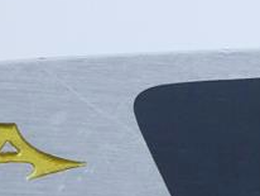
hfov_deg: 6.3
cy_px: 143
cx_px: 460
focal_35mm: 310
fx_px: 2331
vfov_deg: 4.8
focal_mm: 25
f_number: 4.5
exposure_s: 1/80
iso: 1600
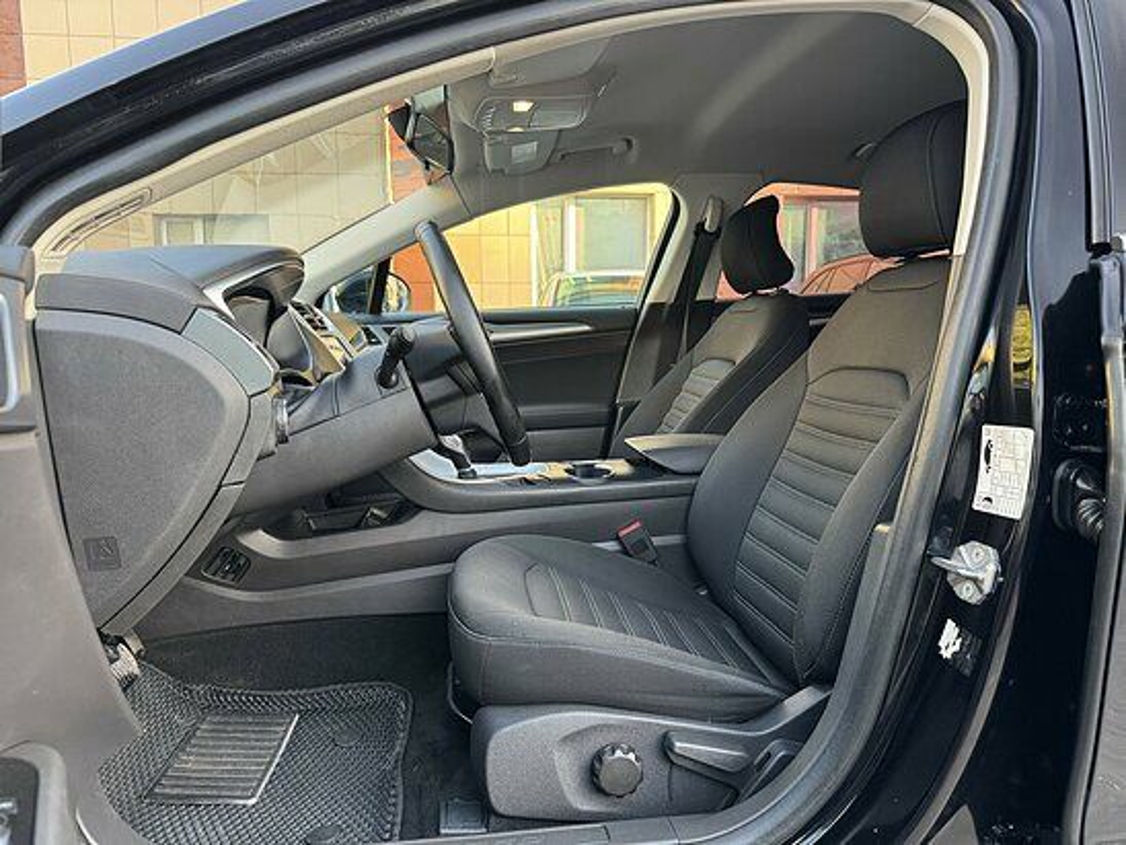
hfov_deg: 71.6
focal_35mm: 24
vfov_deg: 56.8
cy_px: 422
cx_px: 563
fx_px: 781
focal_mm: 6.76
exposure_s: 1/60
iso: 250
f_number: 1.78
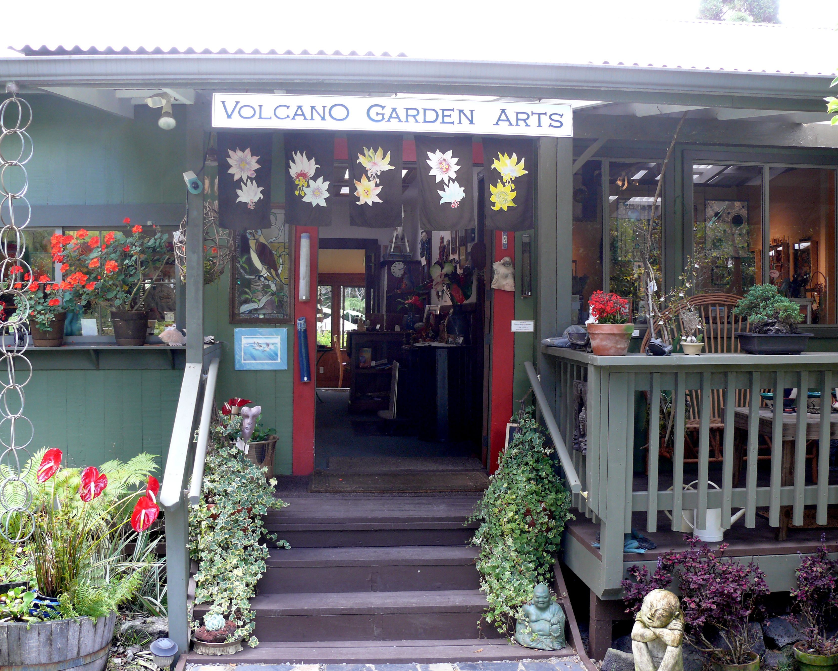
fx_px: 918
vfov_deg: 40.1
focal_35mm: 37
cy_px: 340
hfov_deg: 49.1
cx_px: 399
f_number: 2.8
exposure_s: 1/80
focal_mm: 7.4
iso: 100
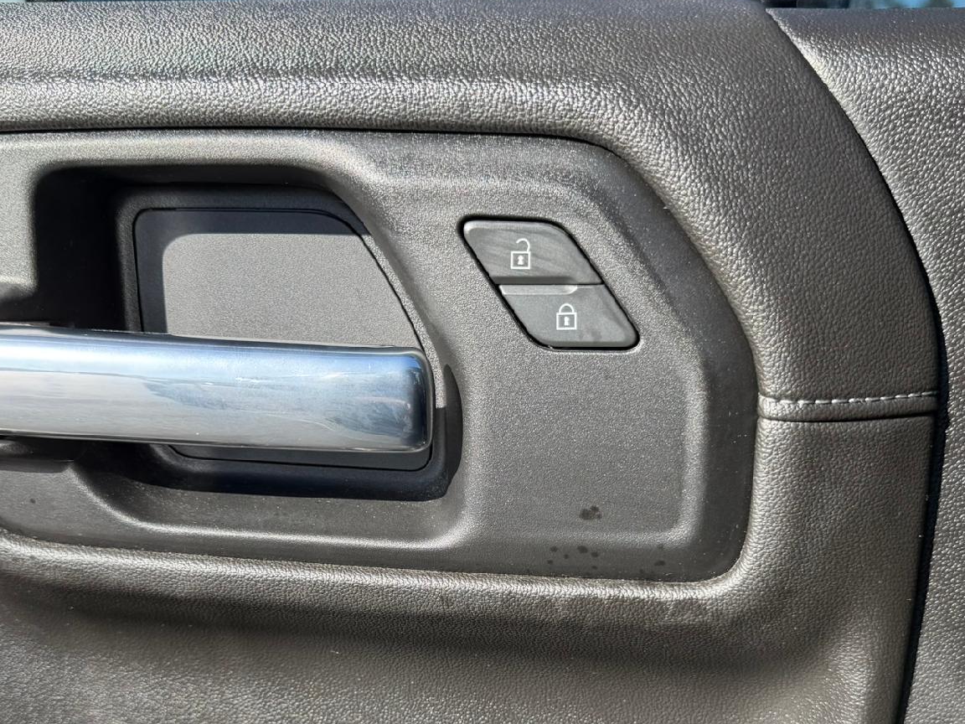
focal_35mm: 40
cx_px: 482
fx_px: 1115
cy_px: 592
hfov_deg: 46.8
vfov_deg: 34.7
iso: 80
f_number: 1.78
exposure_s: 1/831
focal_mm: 6.76
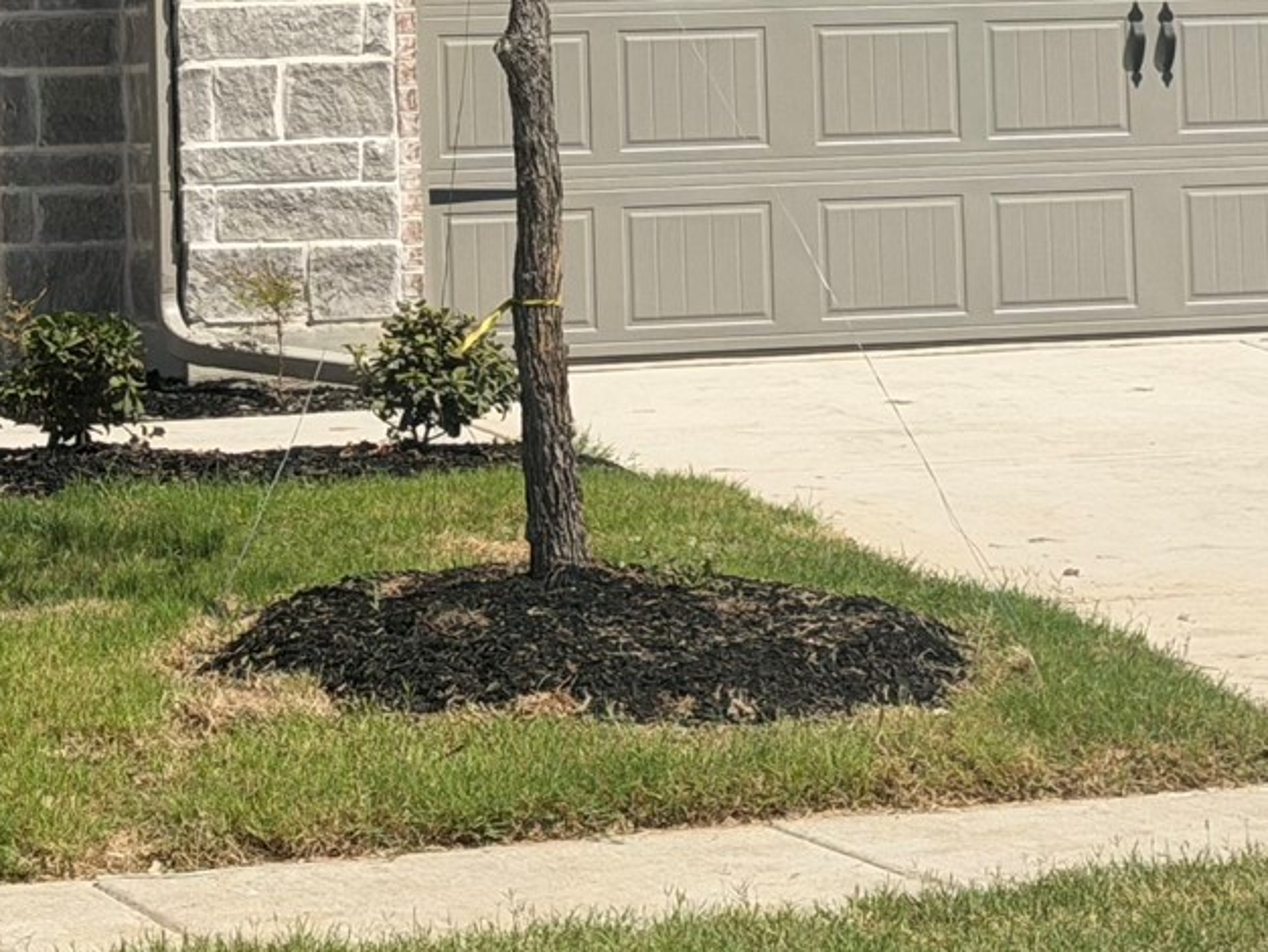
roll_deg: +1.9
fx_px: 5753
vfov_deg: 9.2
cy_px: -407
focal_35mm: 157
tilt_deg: +5.2
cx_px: 591
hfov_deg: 12.6
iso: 64
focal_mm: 6.76
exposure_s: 1/7143
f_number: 1.78
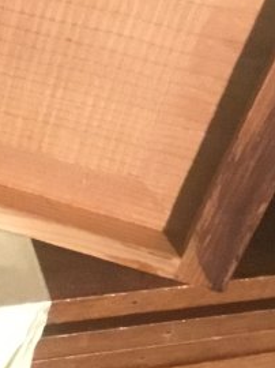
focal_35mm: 138
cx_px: -113
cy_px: -98
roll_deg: -9.9
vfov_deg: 13.8
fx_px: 1464
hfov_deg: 10.4
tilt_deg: -36.7
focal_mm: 3.3
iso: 200
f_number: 2.4
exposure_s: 1/25
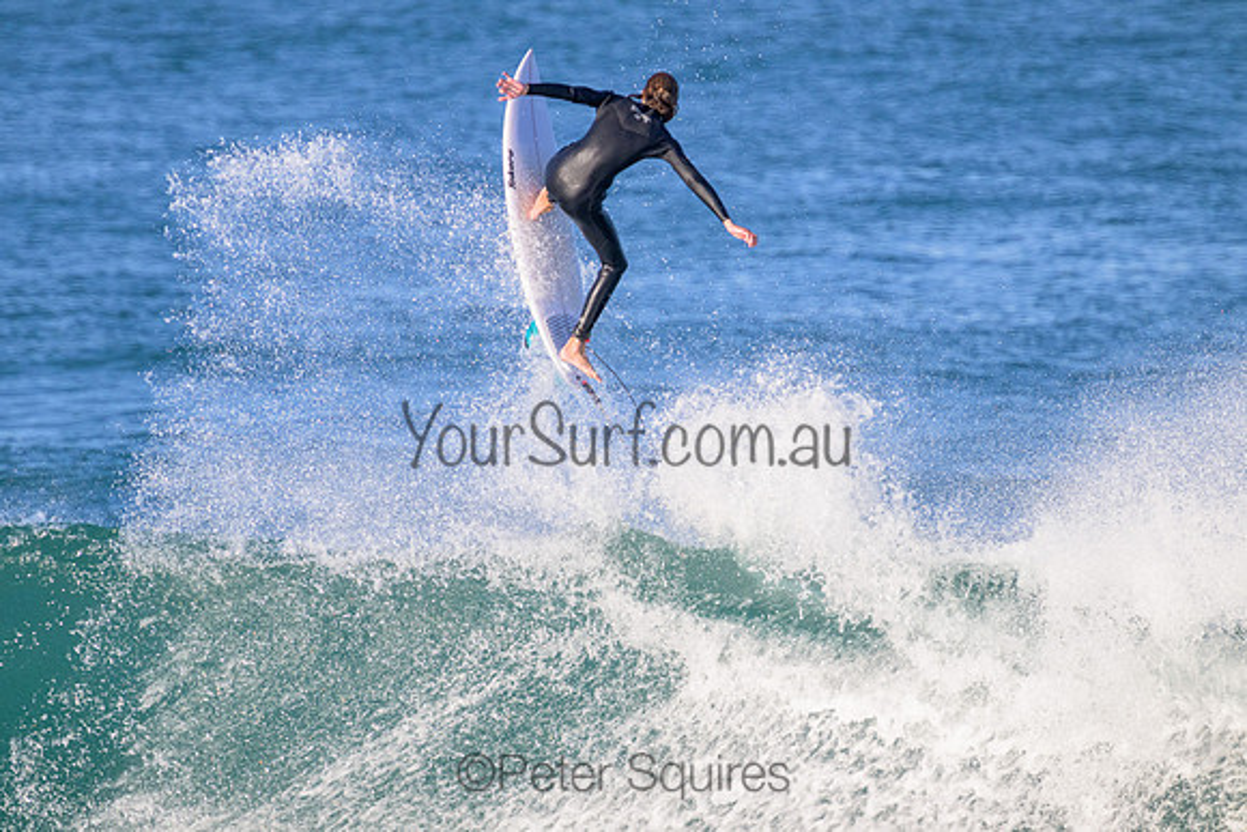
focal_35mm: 800
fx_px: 27716
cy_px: 416
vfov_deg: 1.7
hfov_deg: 2.6
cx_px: 624
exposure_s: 1/2000
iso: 2000
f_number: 11
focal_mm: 800
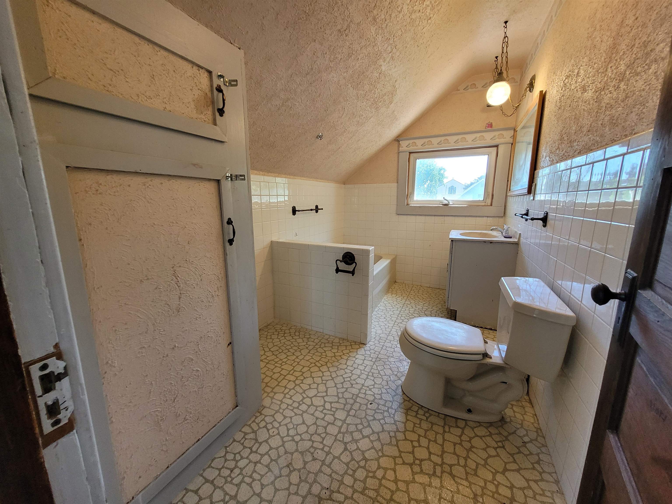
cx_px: 336
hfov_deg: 106.2
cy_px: 252
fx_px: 252
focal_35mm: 13
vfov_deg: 89.9
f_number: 2.2
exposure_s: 1/60
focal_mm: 1.74
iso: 160
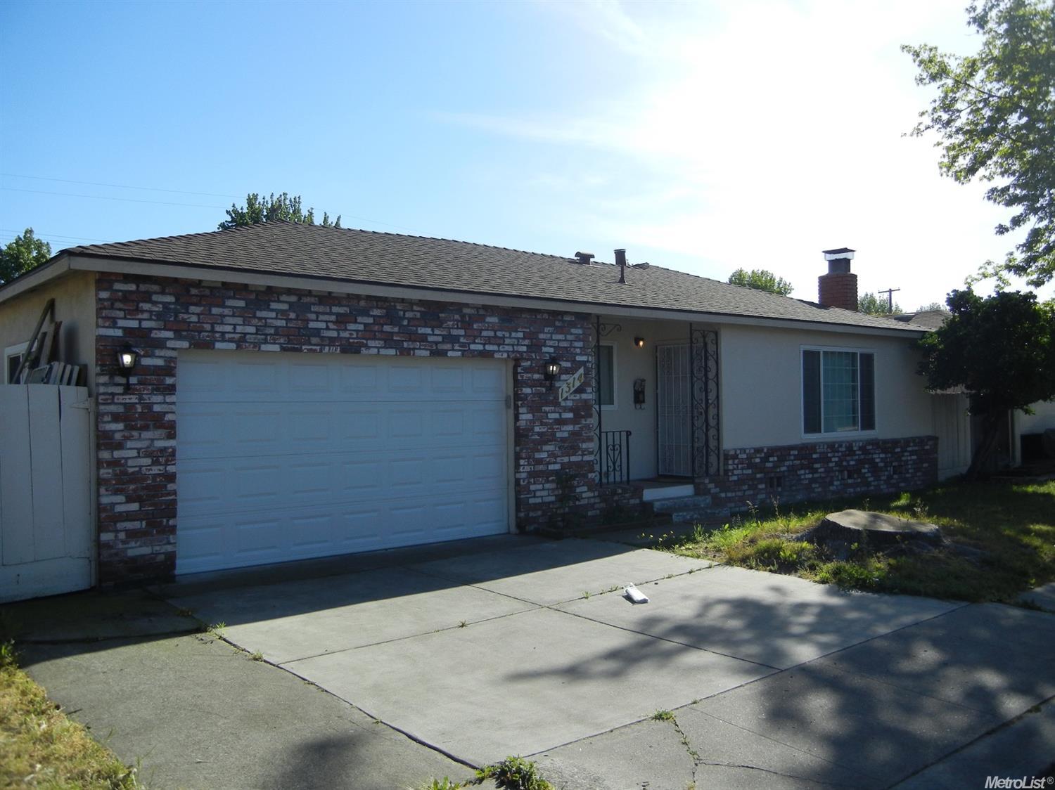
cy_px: 395
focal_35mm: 30
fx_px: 914
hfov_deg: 60.0
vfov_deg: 46.8
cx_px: 528
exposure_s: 1/350
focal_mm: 5.4
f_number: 7
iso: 160
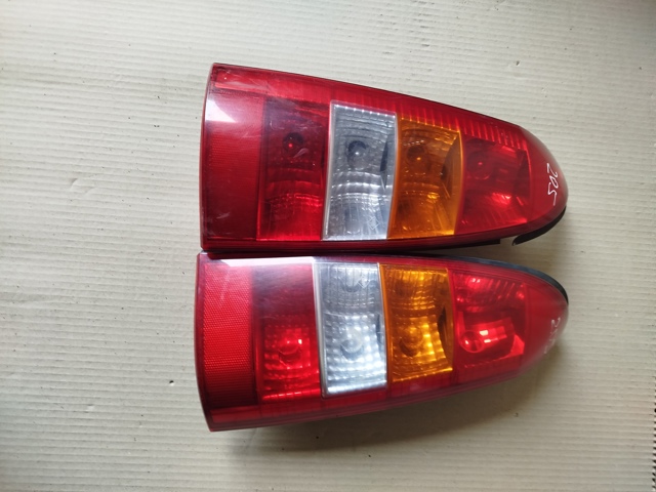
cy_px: 246
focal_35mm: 24
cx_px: 328
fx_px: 455
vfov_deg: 56.8
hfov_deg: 71.6
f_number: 1.7
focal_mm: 5.31
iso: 200
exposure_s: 1/33
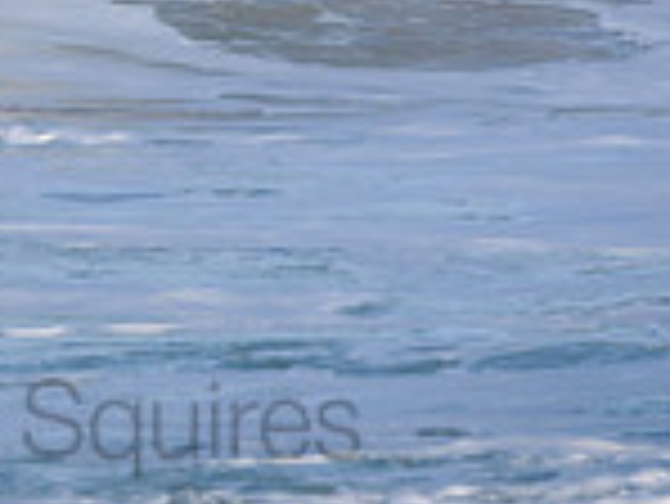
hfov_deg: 0.9
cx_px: 13
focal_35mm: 2137
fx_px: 41395
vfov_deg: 0.7
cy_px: -326
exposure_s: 1/2000
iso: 280
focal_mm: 380
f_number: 5.6
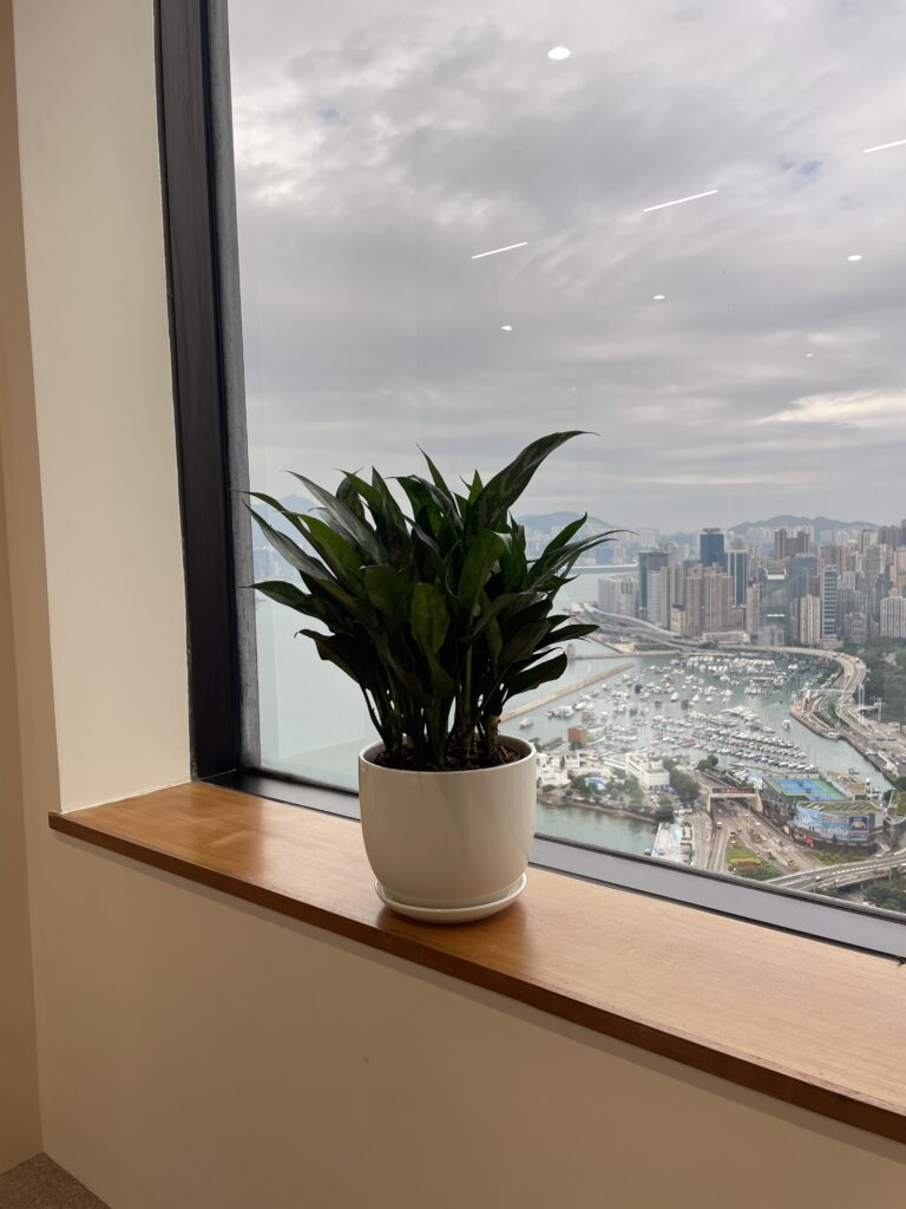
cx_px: 453
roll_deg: +1.7
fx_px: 907
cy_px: 604
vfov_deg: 67.3
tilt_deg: -4.6
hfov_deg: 53.1
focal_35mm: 26
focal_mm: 4.2
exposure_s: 1/100
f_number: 1.6
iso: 32
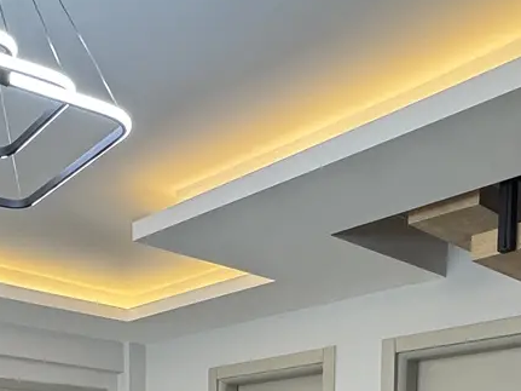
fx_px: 782
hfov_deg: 36.4
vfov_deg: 23.3
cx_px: 167
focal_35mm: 52
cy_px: 564
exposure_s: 1/100
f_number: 2.2
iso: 160
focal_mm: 2.22
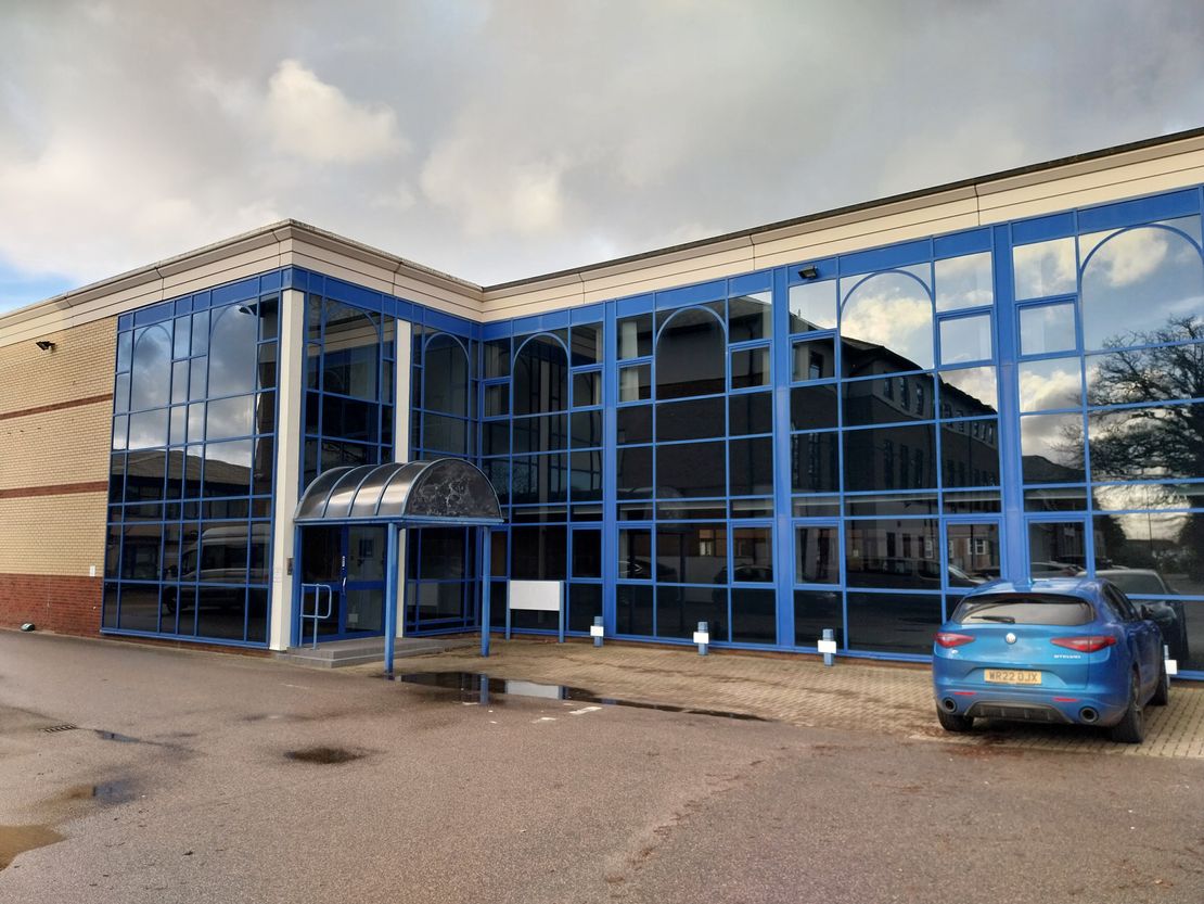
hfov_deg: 67.3
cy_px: 452
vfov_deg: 53.1
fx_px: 905
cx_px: 602
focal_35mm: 26
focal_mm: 4
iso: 25
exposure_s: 1/155
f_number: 1.8
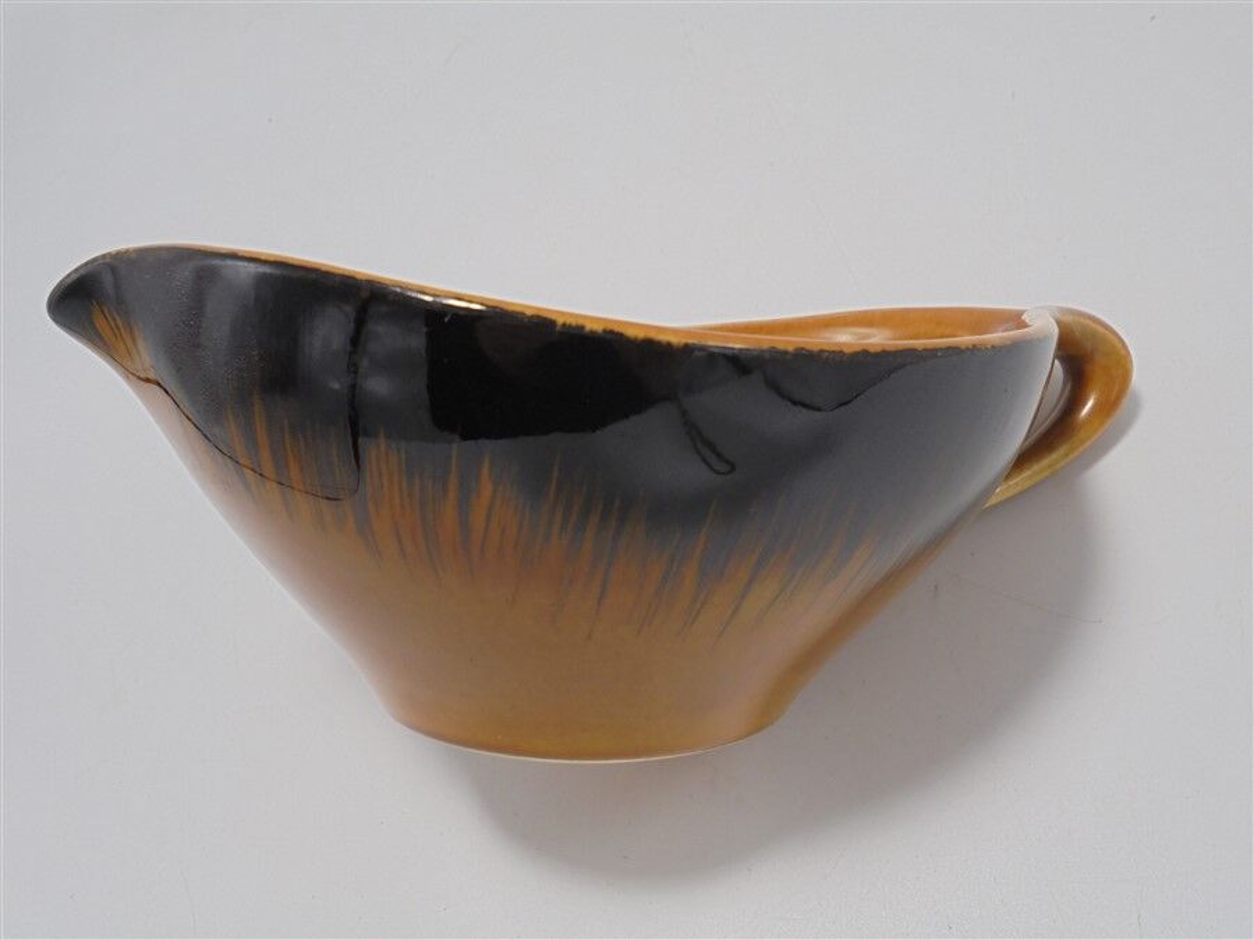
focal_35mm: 34
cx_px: 627
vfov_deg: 41.8
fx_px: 1232
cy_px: 470
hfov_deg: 54.0
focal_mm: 6.1
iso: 100
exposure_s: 1/80
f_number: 4
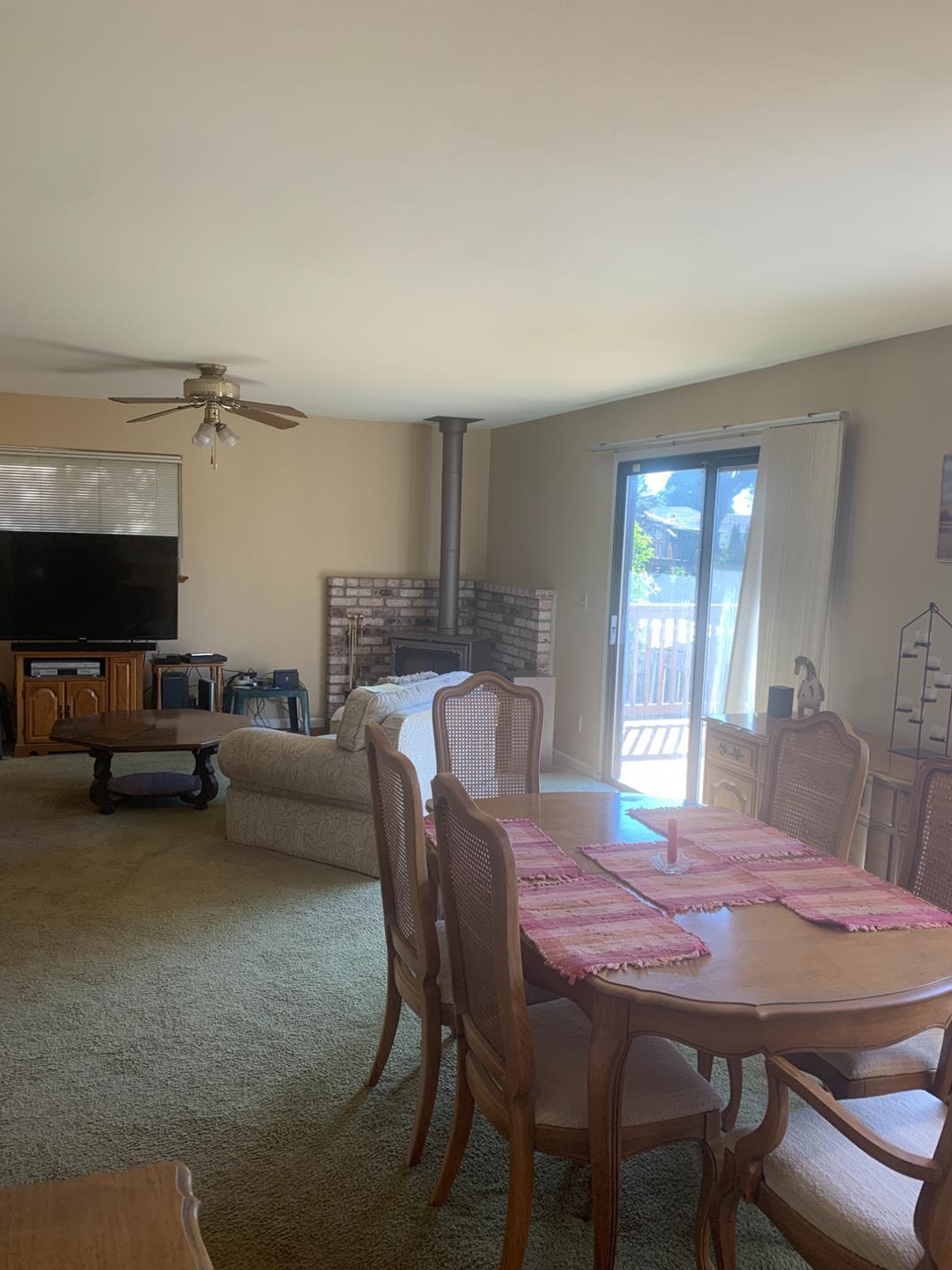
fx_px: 990
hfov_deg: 51.3
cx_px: 461
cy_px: 656
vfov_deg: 65.3
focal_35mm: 27
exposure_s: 1/121
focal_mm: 4.25
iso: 64
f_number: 1.8
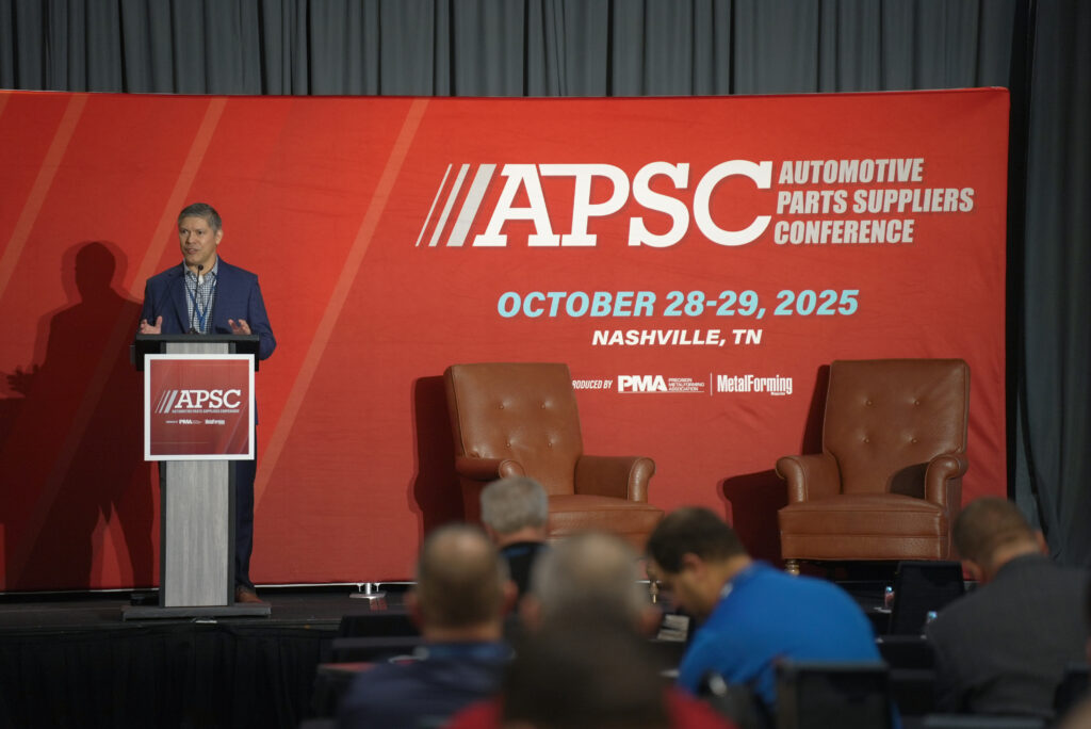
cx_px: 546
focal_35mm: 150
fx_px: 4548
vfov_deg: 9.2
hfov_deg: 13.7
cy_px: 364
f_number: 2.8
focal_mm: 150
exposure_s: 1/125
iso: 800
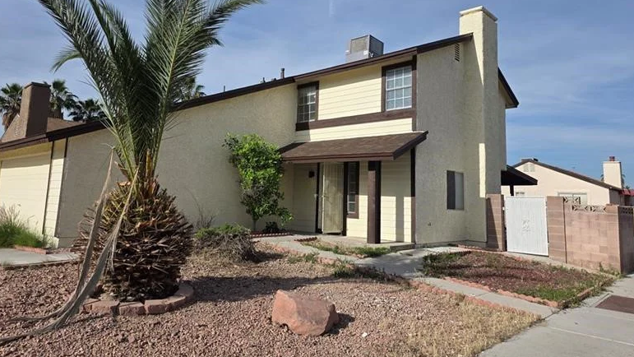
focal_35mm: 26
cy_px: 146
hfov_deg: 71.9
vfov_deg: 44.2
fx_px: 437
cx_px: 311
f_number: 1.7
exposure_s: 1/7944
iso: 64
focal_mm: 6.3
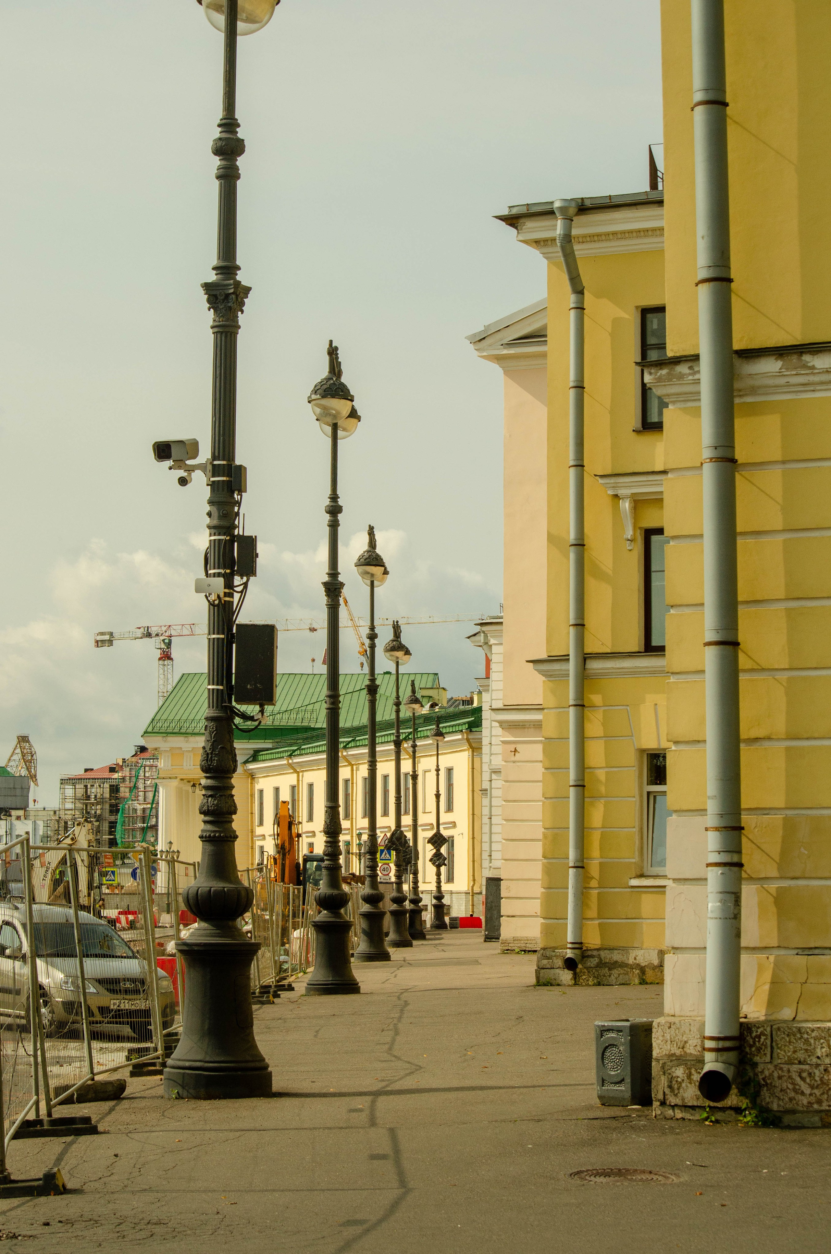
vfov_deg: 24.7
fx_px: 2869
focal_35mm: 82
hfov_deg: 16.5
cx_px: 416
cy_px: 627
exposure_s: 1/1600
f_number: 7.1
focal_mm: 55
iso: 400
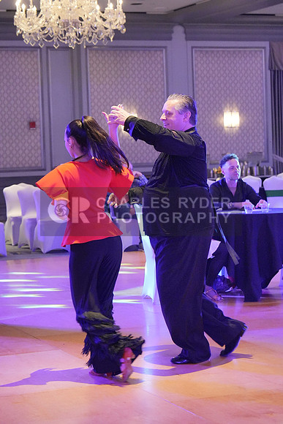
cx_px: 142
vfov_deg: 21.7
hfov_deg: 14.6
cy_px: 212
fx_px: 1108
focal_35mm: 94
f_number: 4
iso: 6400
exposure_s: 1/200
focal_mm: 63
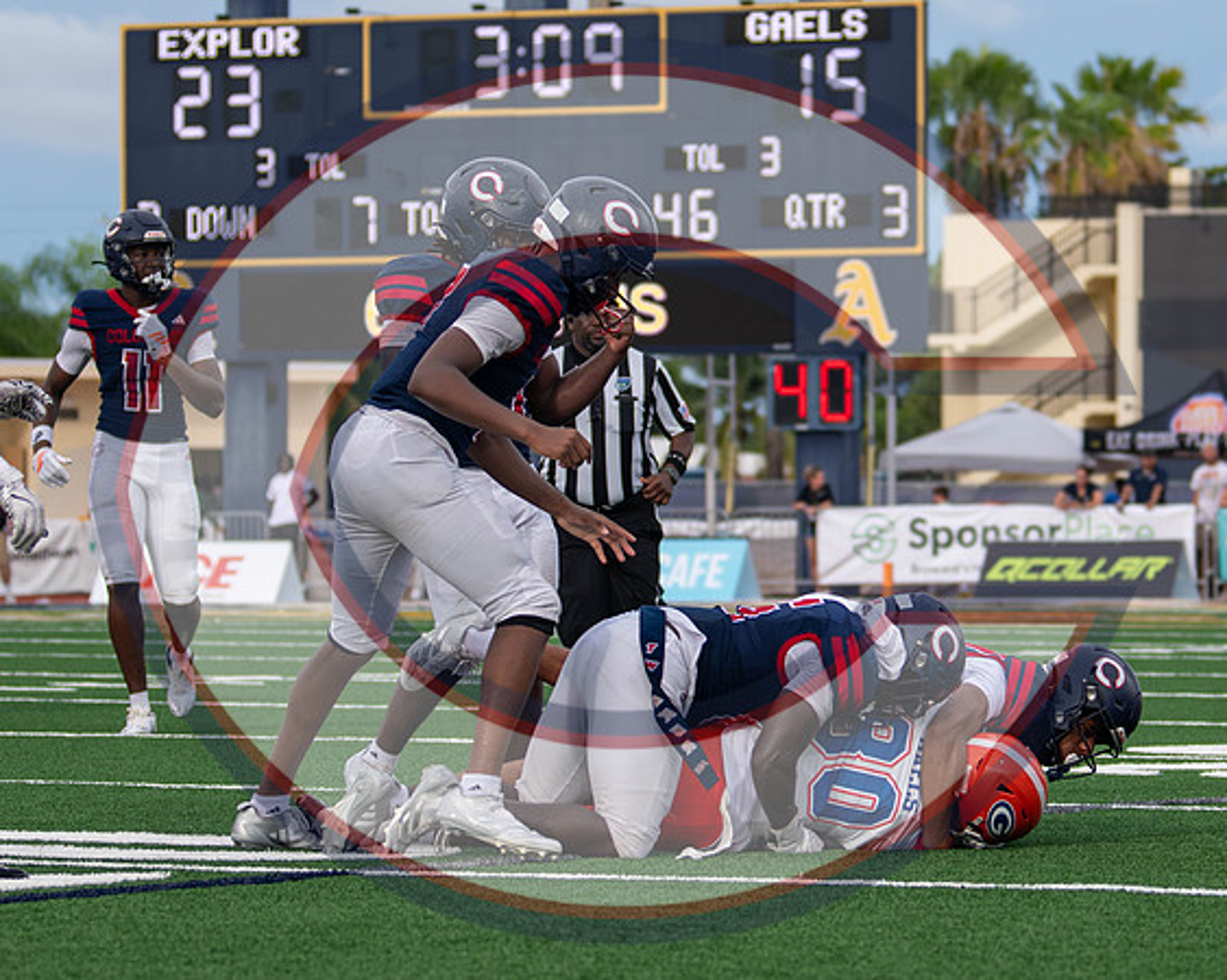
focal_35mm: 215
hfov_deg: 9.0
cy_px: 426
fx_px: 7791
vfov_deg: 7.2
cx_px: 820
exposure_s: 1/1000
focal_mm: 82
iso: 90
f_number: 2.8
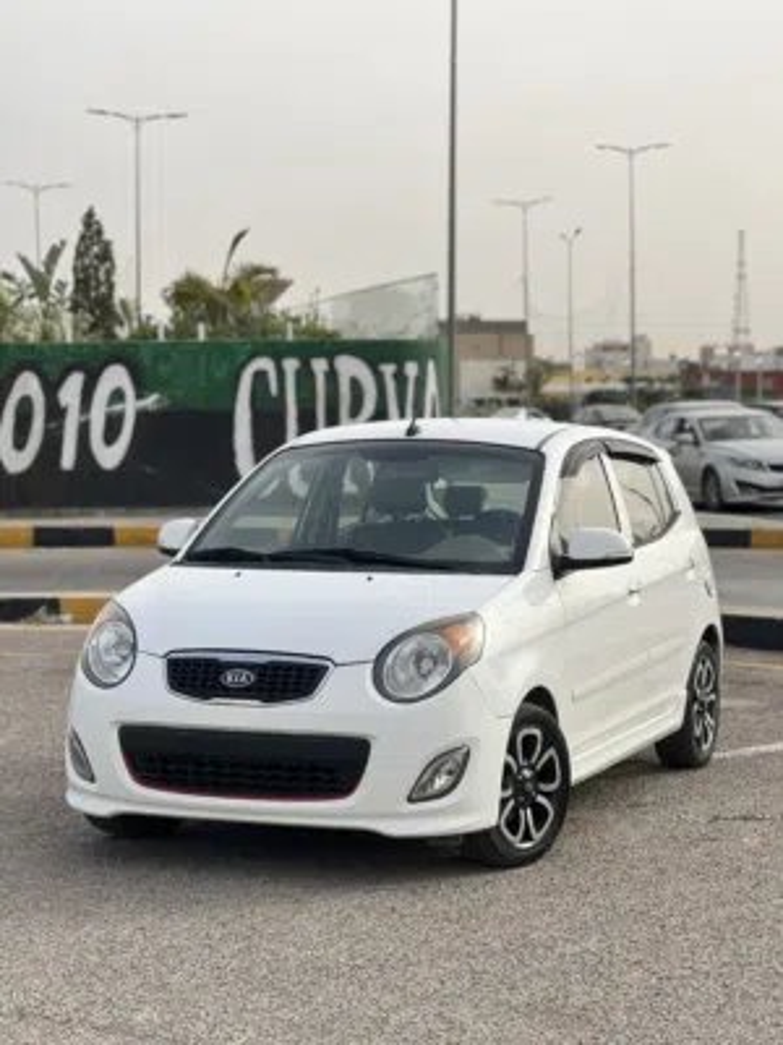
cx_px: 392
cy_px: 522
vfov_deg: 25.3
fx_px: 2322
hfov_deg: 19.1
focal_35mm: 77
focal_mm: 9
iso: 32
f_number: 2.8
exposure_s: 1/564
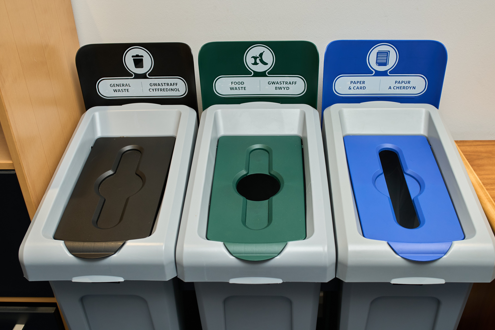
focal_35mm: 37
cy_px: 171
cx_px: 259
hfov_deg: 51.9
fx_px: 509
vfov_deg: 35.9
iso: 1000
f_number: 4
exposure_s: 1/200
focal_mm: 35
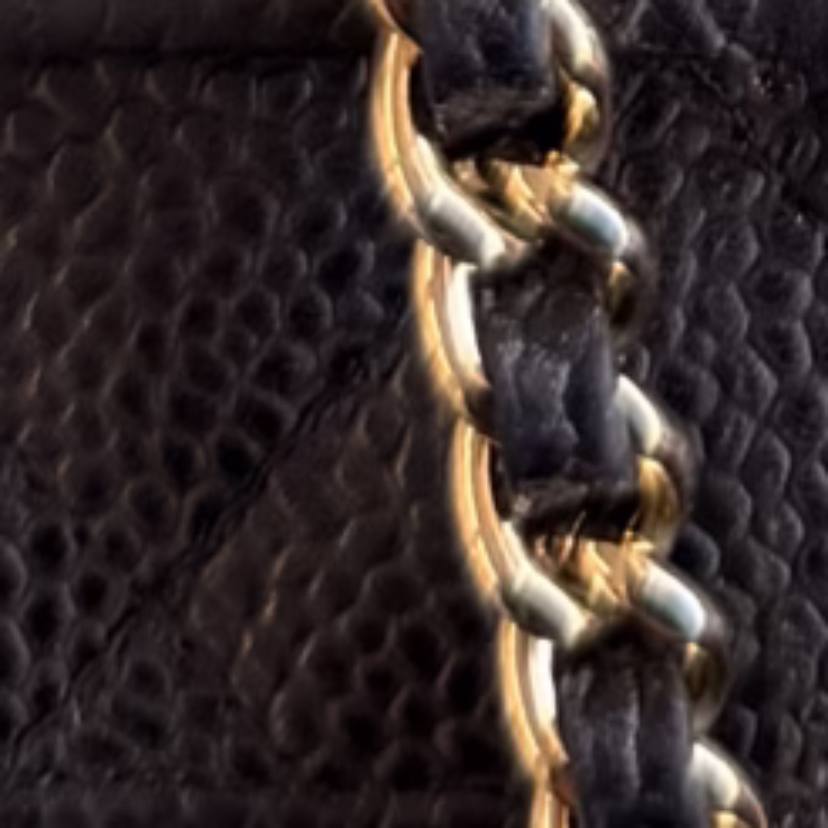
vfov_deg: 6.8
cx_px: 1636
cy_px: -2050
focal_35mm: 221
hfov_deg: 7.6
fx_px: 5981
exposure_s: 1/100
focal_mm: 6.76
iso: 64
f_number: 1.78
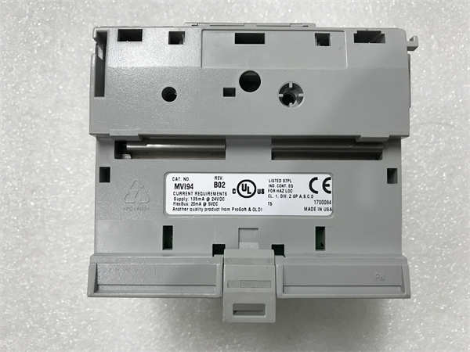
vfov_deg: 49.7
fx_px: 380
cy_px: 176
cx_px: 235
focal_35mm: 28
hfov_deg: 63.4
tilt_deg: -86.4
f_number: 1.8
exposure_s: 1/33
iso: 32
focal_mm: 3.99
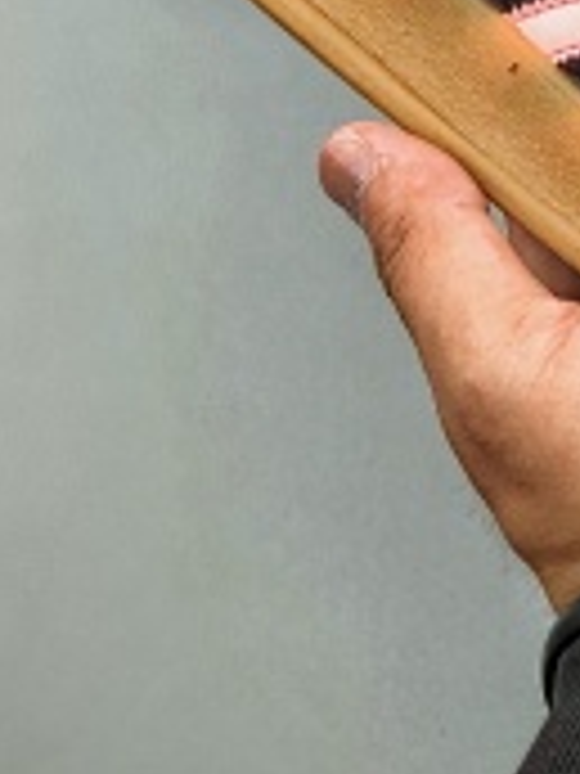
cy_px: -40
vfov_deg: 11.8
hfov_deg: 8.8
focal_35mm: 166
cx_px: 681
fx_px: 3708
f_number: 2.8
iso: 20
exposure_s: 1/33
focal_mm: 6.6
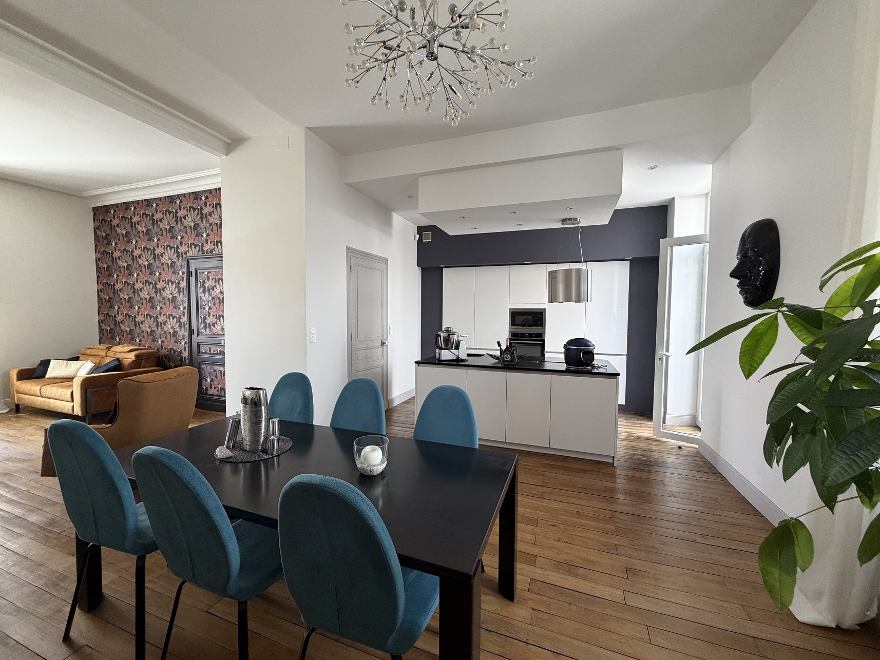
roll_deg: -0.2
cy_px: 330
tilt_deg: -2.1
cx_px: 440
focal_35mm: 14
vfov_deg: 85.7
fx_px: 356
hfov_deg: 102.1
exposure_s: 1/79
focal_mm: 2.22
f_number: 2.2
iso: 320
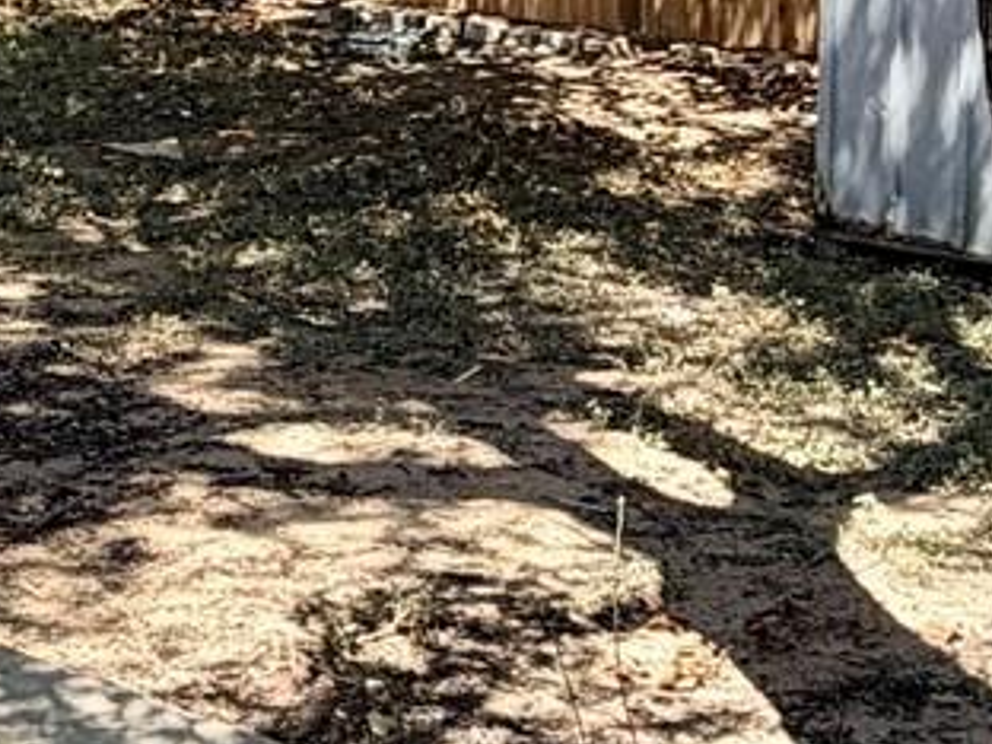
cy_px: 89
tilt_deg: -9.2
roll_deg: +2.8
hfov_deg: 20.9
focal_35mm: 92
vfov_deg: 15.9
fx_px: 2636
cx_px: 102
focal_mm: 2.22
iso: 64
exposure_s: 1/482
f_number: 2.2
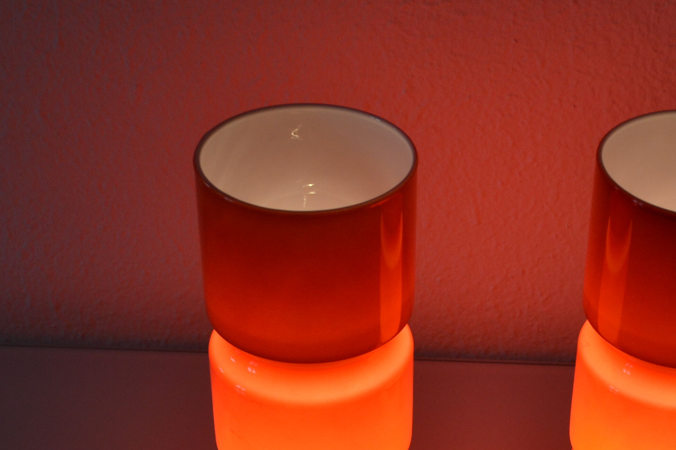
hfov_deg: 25.6
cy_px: 398
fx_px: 1483
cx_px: 417
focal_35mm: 79
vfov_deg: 17.1
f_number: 5.6
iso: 400
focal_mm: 24
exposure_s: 1/125
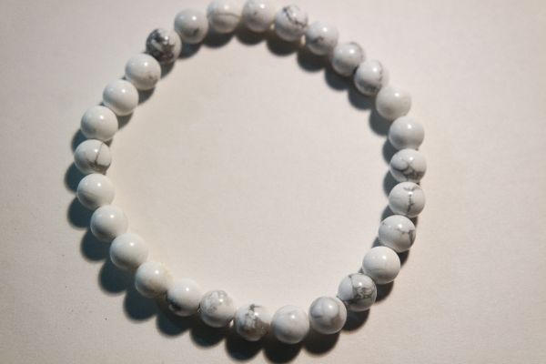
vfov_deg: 19.7
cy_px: 182
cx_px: 273
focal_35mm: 69
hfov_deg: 29.2
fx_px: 1046
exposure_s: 1/80
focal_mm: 45
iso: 800
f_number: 5.6
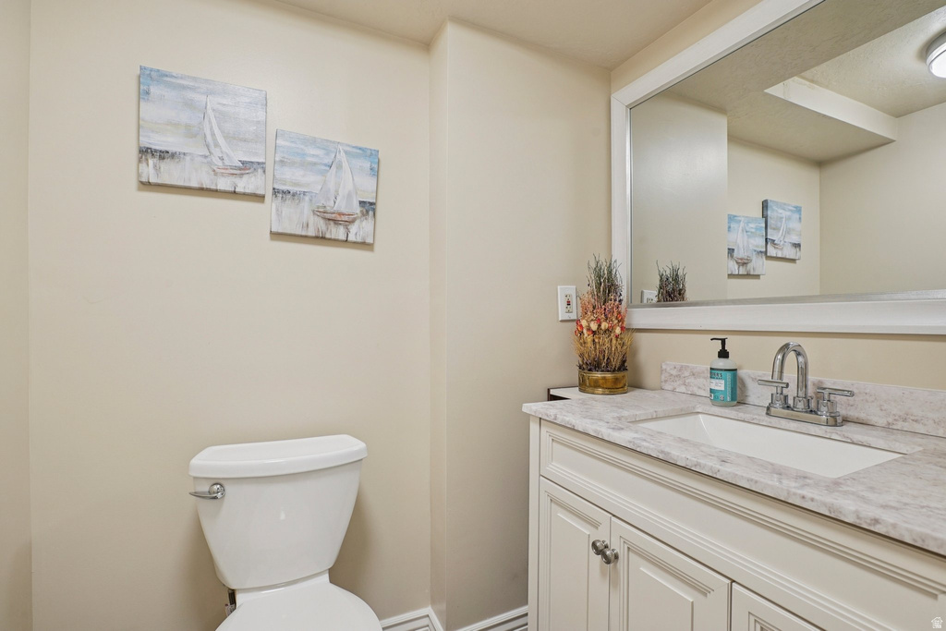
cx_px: 473
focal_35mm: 17
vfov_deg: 70.5
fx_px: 447
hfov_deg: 93.3
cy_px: 316
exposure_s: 1/13
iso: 400
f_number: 8
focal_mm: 17
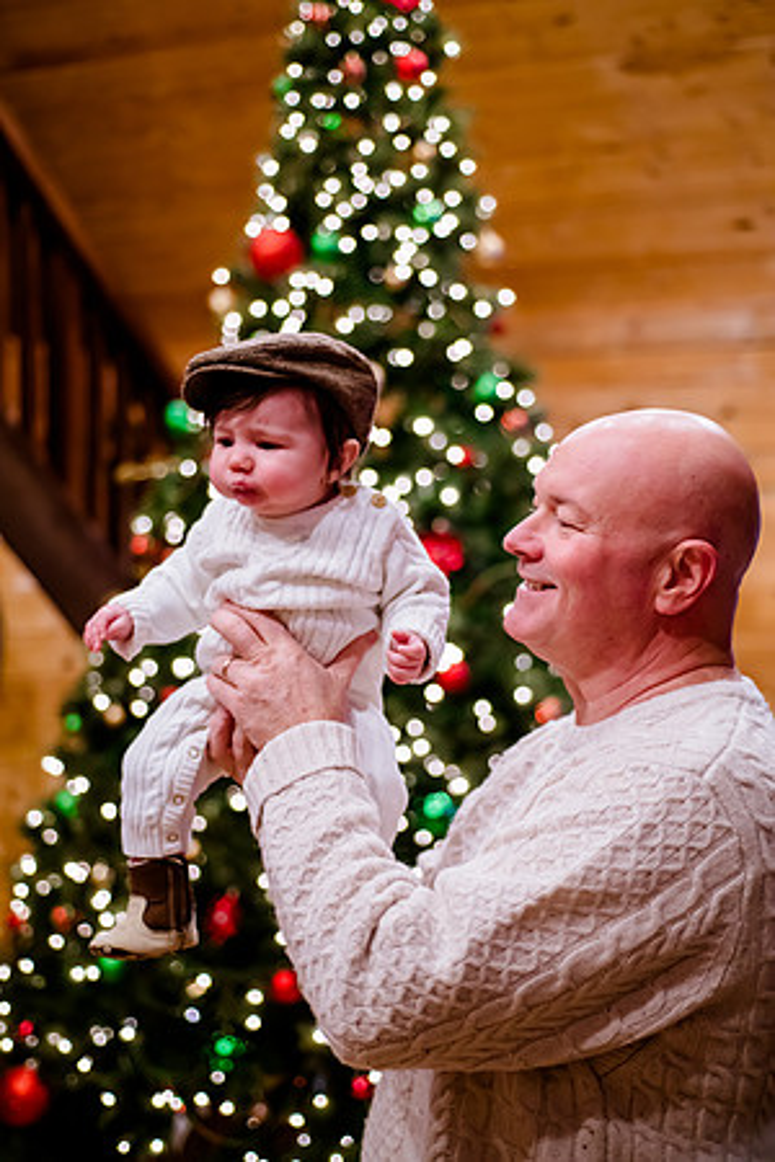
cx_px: 388
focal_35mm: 60
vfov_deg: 33.4
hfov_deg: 22.6
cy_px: 581
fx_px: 1937
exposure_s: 1/125
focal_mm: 60
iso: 1600
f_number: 2.8
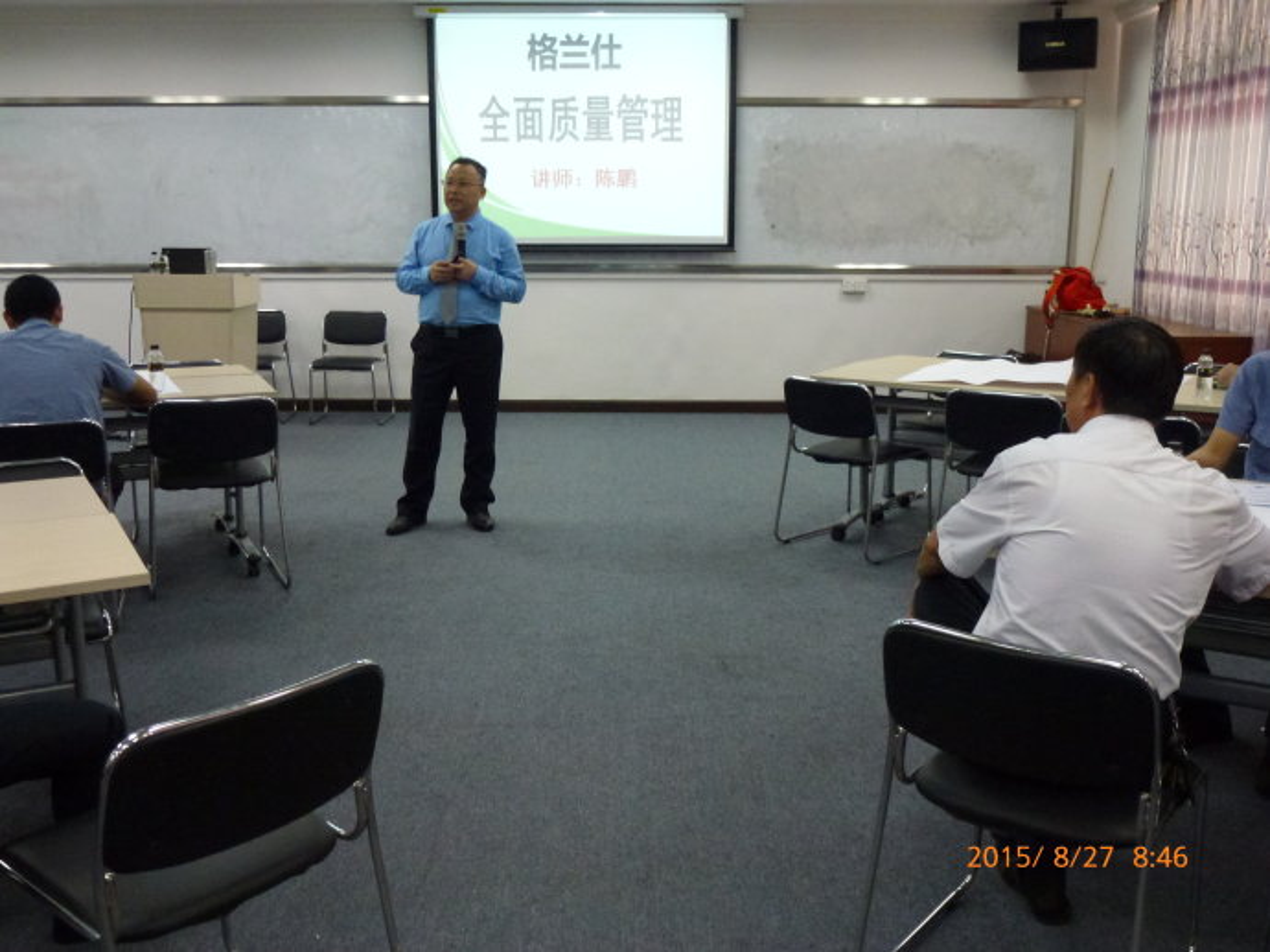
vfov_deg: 42.9
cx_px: 635
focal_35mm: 33
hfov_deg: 55.4
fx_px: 1210
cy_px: 476
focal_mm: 5.9
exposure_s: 1/50
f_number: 3.6
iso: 400
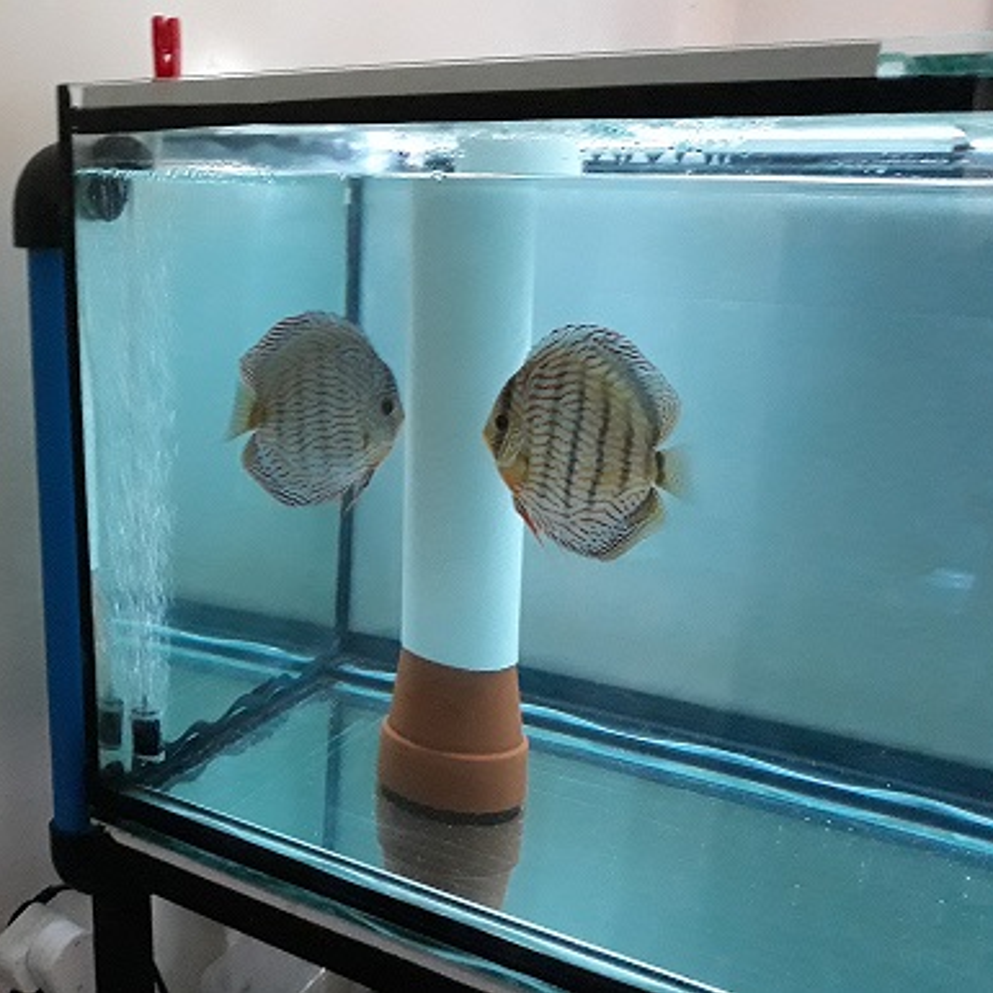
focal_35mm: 32
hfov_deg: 50.9
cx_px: 415
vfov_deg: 51.1
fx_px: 1039
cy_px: 496
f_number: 1.9
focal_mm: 3.6
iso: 800
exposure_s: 1/20
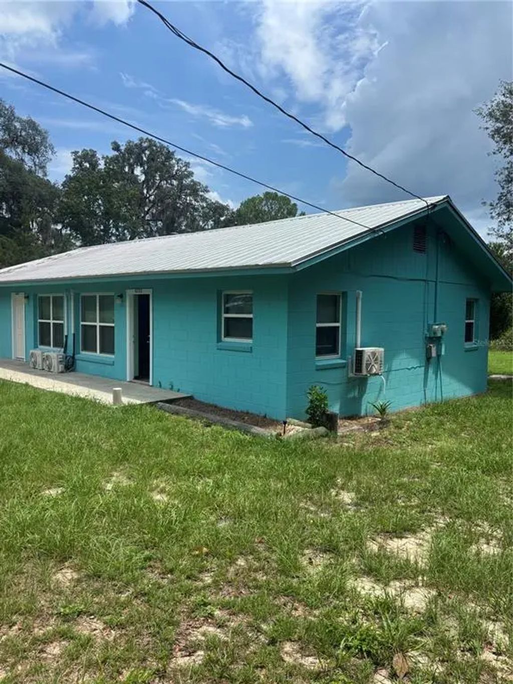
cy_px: 342
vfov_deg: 67.3
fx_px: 514
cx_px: 256
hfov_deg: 53.1
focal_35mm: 26
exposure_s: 1/3534
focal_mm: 5.96
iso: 50
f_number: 1.6
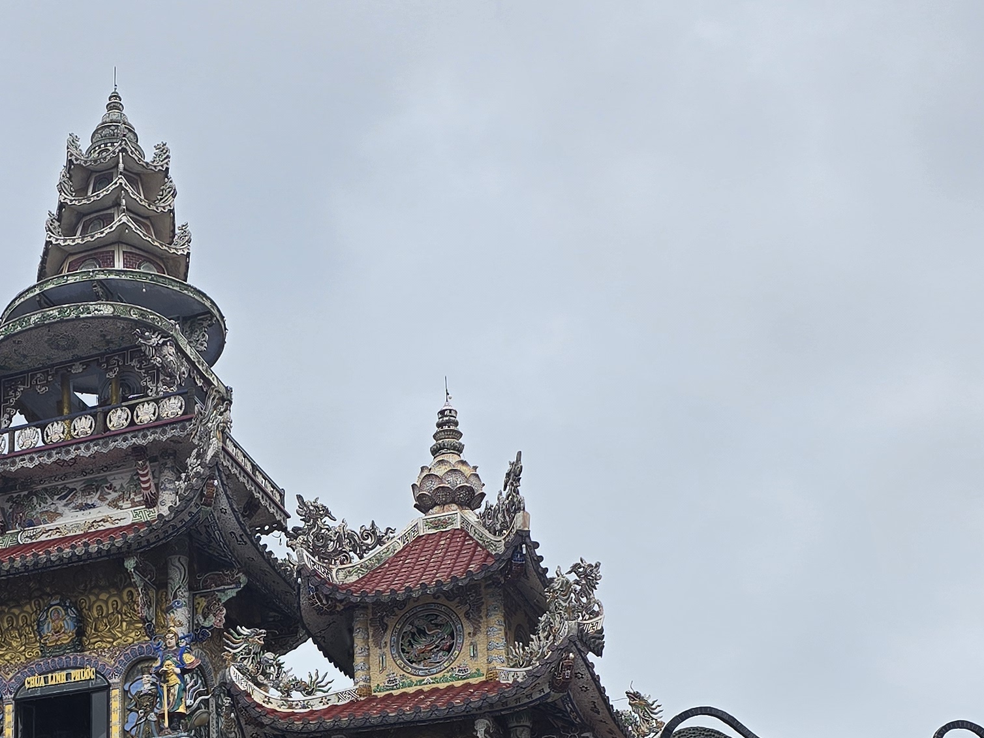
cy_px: 874
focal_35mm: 61
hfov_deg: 30.7
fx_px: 1734
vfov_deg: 22.3
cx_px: 156
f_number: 1.7
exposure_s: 1/366
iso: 12
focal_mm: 6.3
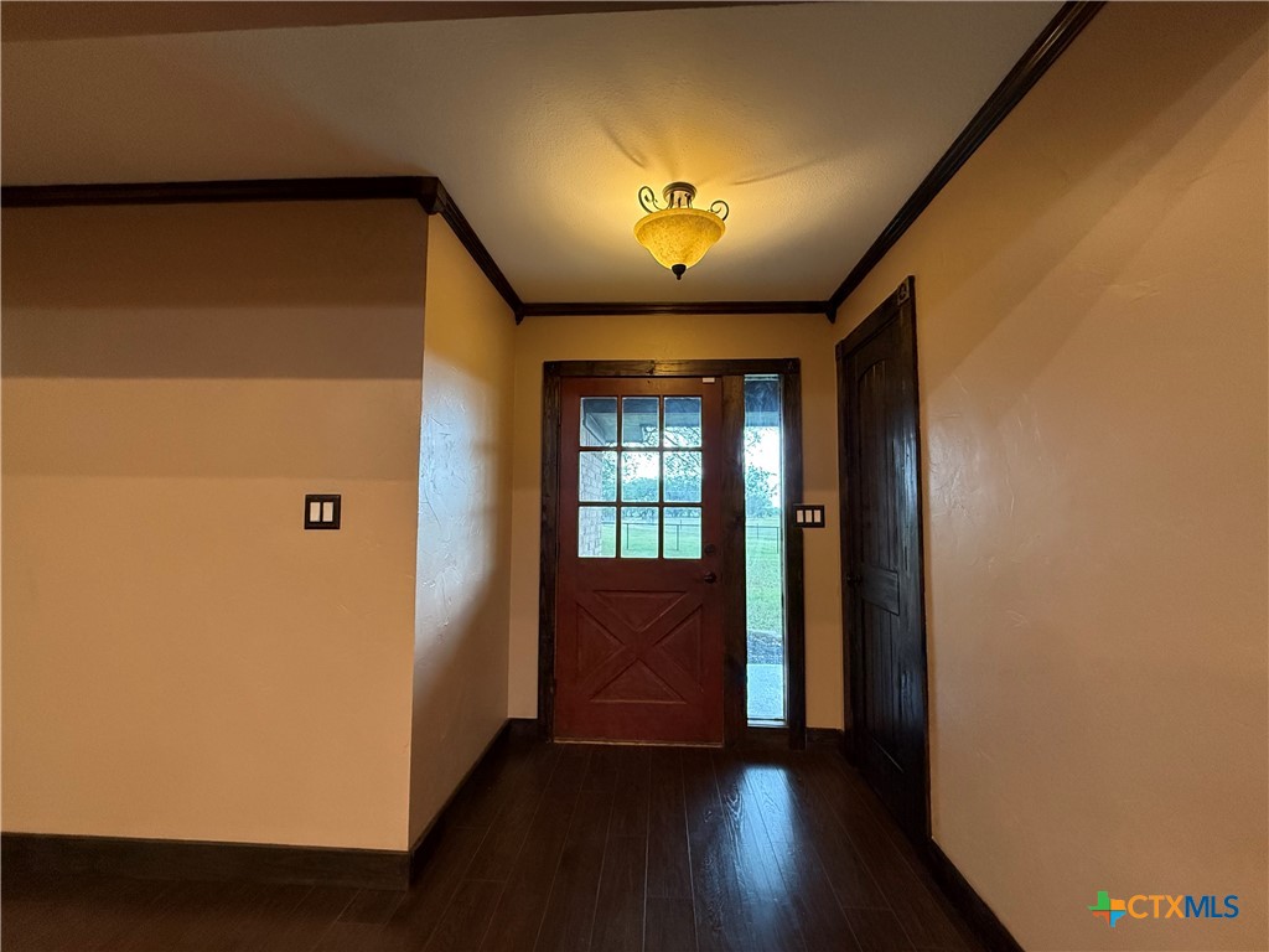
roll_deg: -0.4
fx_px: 513
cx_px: 634
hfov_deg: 102.1
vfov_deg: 85.7
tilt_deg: +3.3
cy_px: 476
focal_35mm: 14
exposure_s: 1/120
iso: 500
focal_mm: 2.22
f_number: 2.2
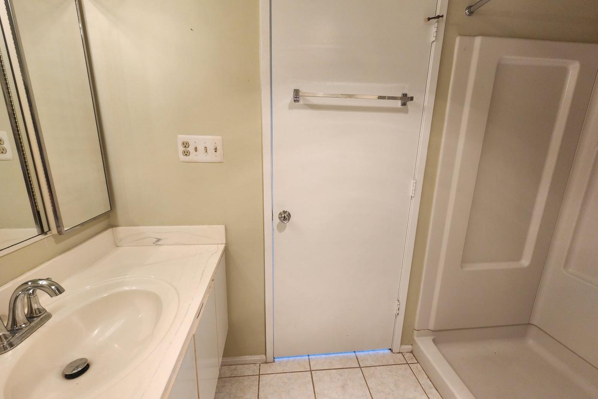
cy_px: 204
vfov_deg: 81.2
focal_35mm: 14
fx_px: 233
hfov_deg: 104.3
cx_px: 302
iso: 100
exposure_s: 1/60
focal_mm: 2.2
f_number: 2.2
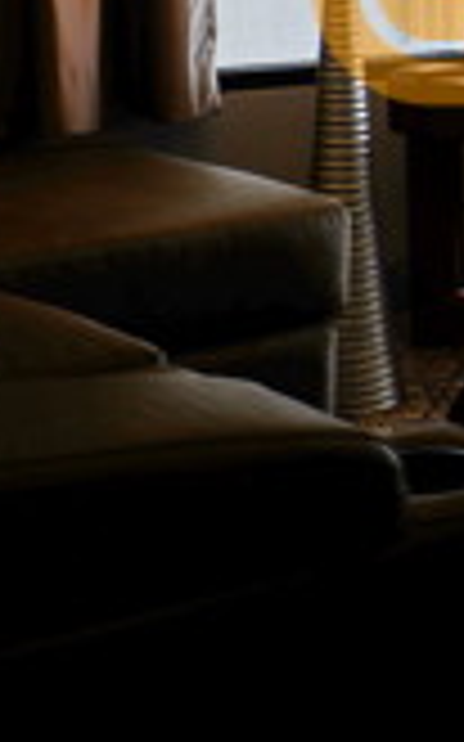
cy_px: -13
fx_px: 1802
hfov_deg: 13.2
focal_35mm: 89
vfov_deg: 22.3
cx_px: 847
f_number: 5
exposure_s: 1/150
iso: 200
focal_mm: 16
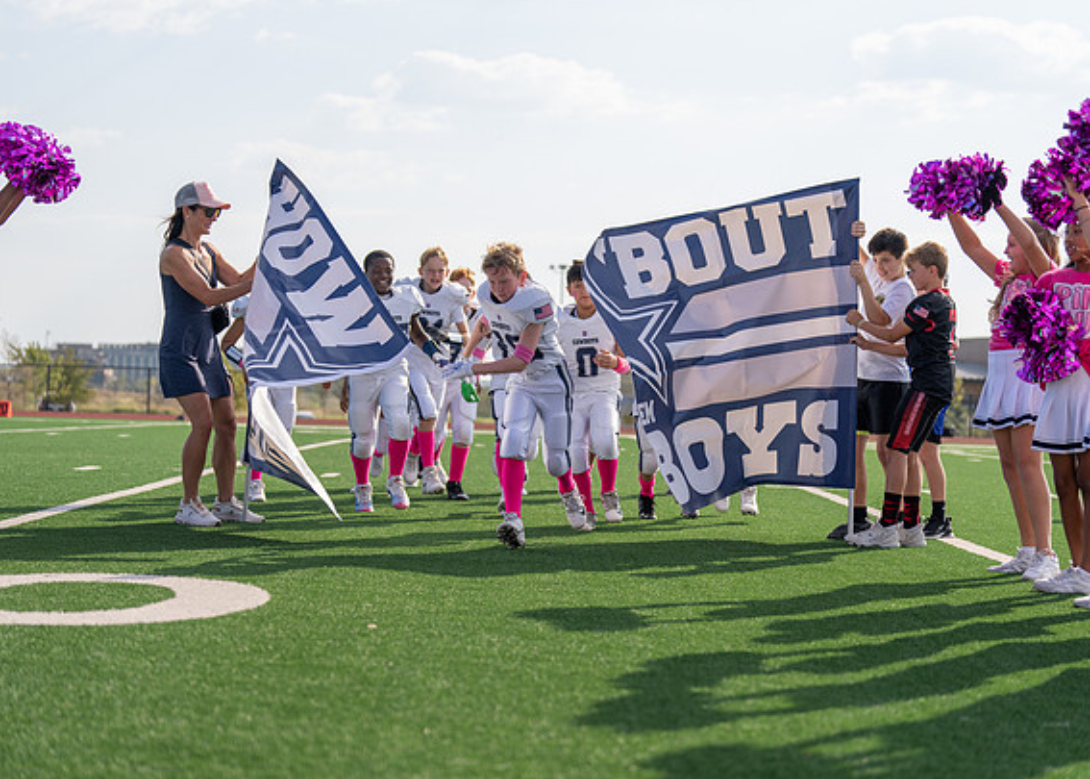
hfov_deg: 26.4
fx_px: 2322
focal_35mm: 75
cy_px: 385
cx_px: 556
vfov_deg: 19.0
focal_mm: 70
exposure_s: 1/1250
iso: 100
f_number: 2.8
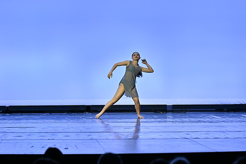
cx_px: 123
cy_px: 82
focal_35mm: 127
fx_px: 867
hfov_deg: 16.1
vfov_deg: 10.8
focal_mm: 85
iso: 500
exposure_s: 1/500
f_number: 2.8
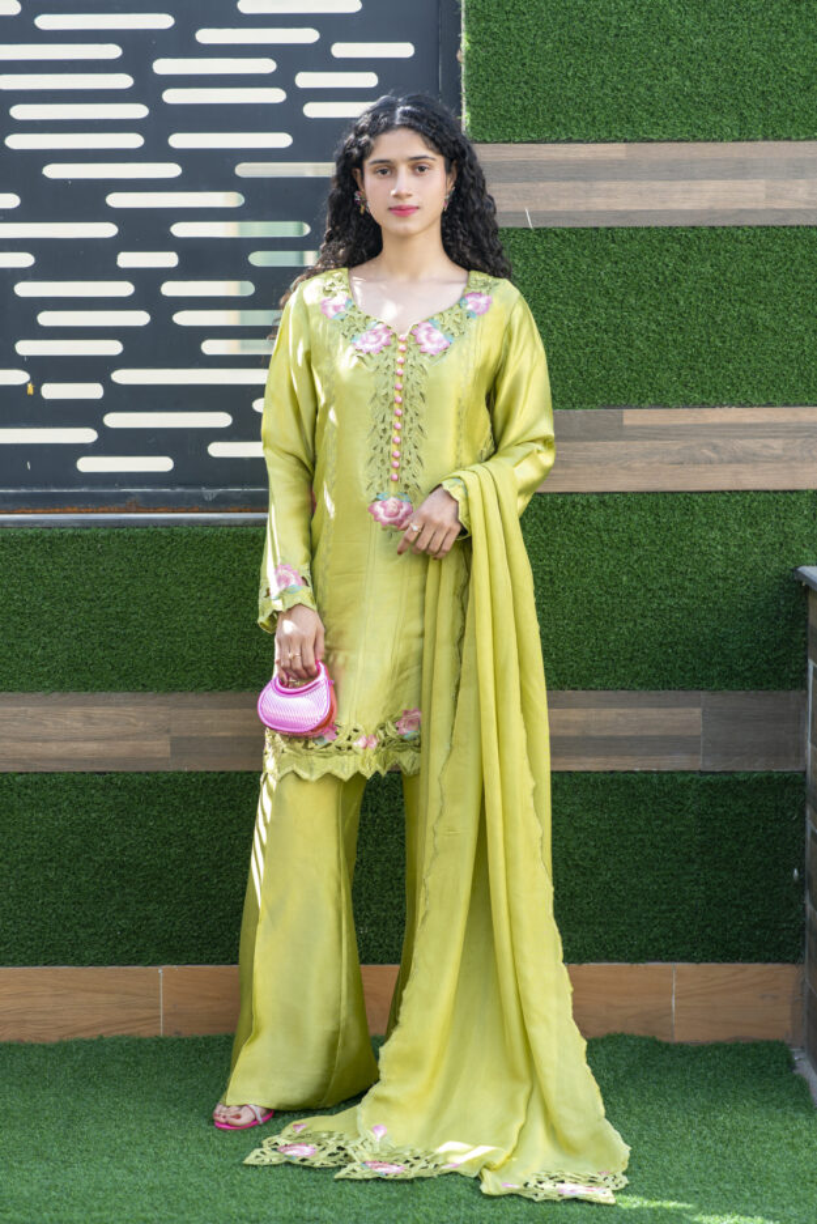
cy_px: 612
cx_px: 408
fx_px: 2890
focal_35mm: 85
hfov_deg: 16.1
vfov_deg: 23.9
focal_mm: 85
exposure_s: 1/200
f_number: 3.5
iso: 200
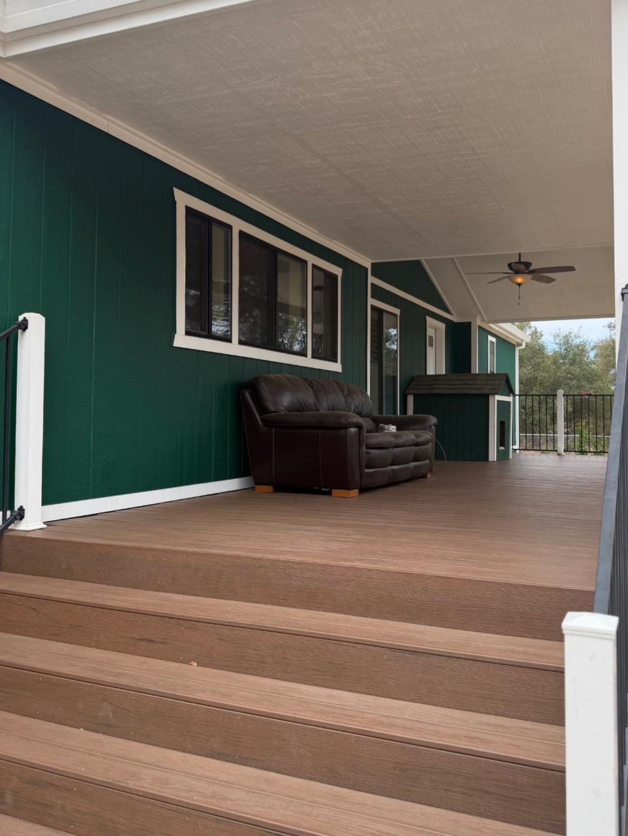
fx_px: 725
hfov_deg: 46.7
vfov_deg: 59.8
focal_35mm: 30
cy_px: 380
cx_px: 351
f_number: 1.78
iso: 100
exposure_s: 1/2232
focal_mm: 6.76
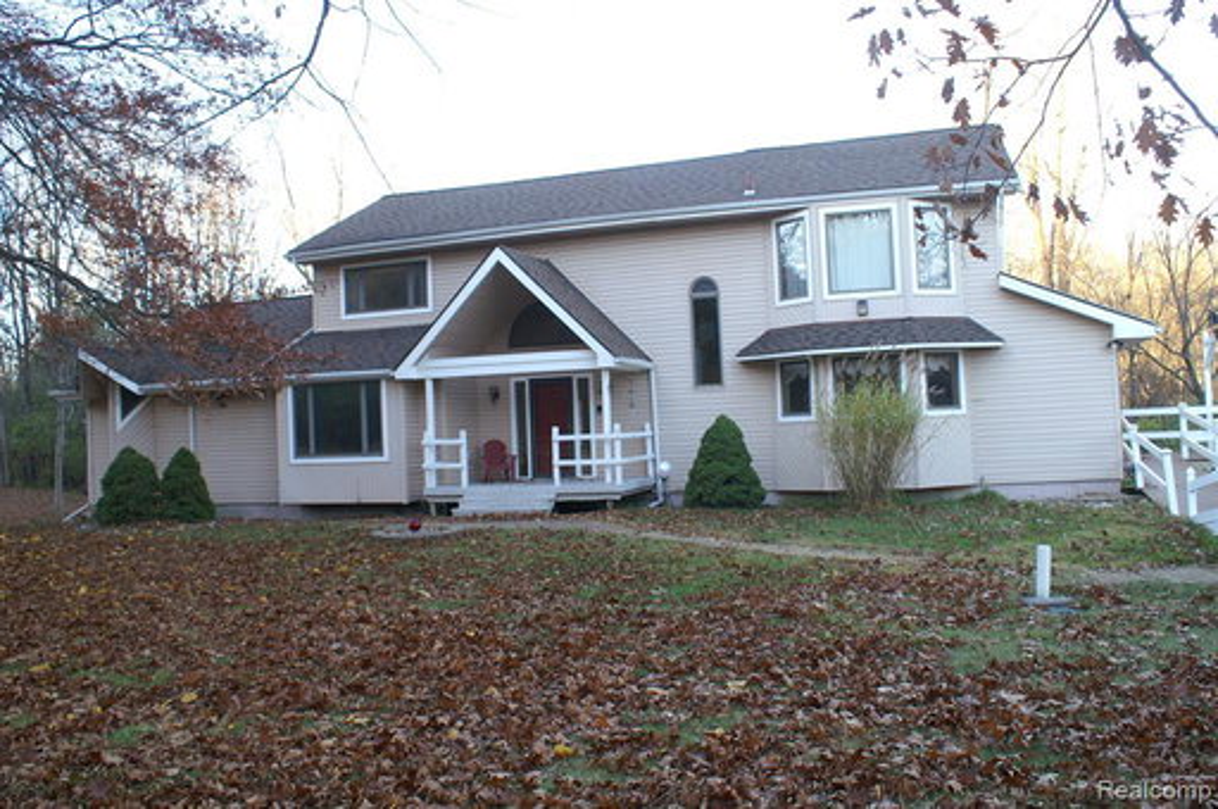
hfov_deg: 62.0
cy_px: 404
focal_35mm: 30
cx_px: 609
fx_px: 1014
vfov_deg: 43.5
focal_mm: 20
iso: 100
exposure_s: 1/30
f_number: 4
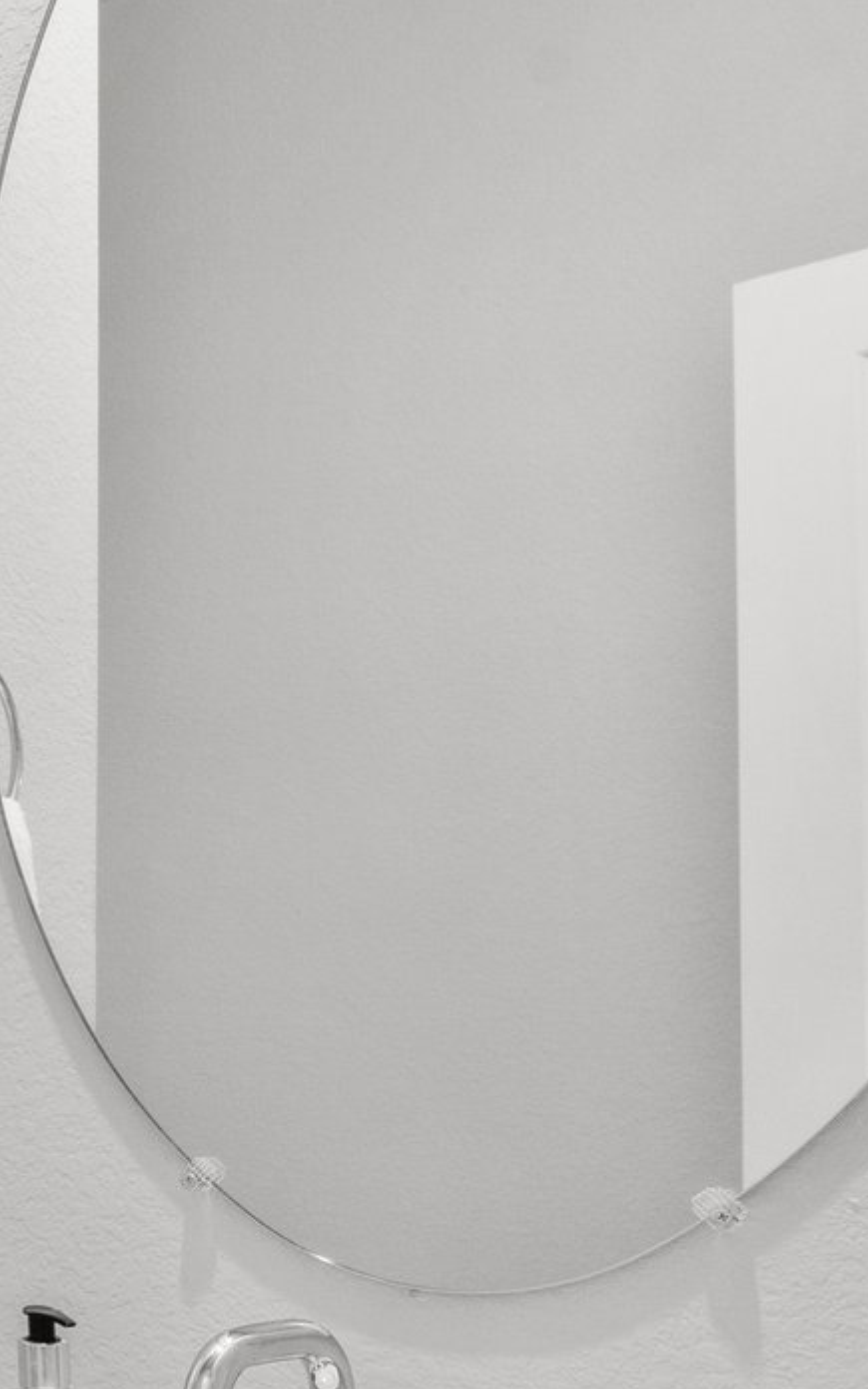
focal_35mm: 48
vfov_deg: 40.3
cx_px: -798
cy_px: 1085
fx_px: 1817
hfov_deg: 18.8
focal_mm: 16
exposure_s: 1/25
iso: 2000
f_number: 8
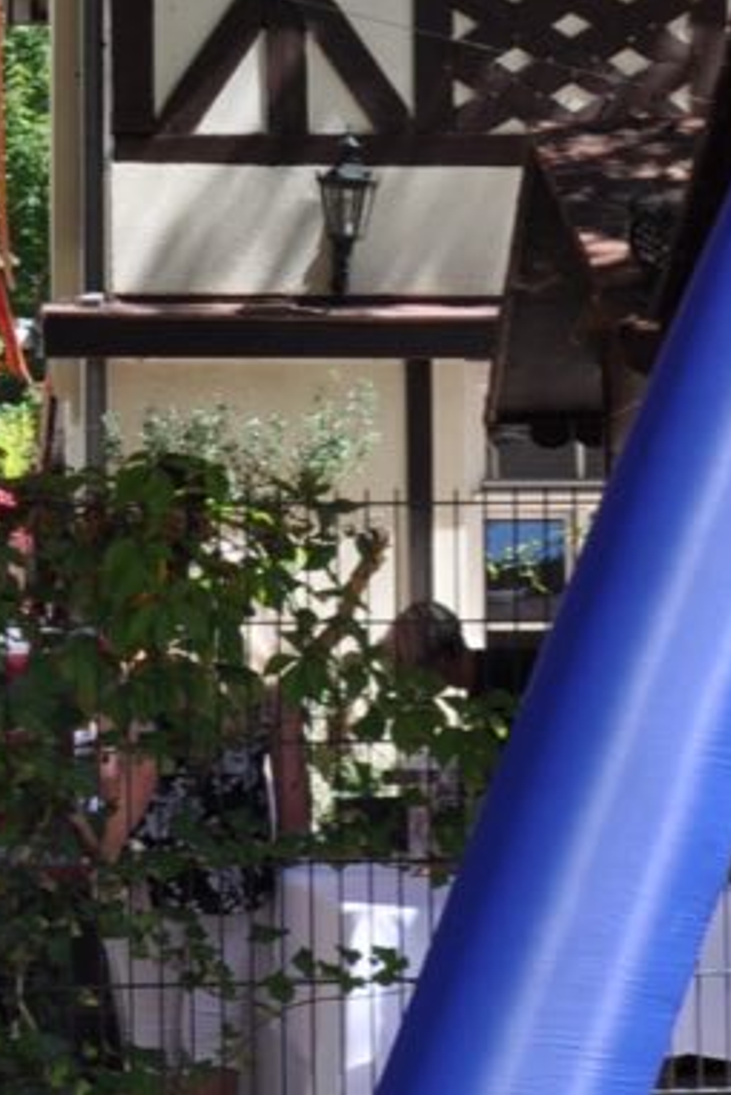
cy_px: 456
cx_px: 702
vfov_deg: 18.1
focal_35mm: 113
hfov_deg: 12.0
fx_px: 3438
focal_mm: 18
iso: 200
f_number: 11
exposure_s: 1/125
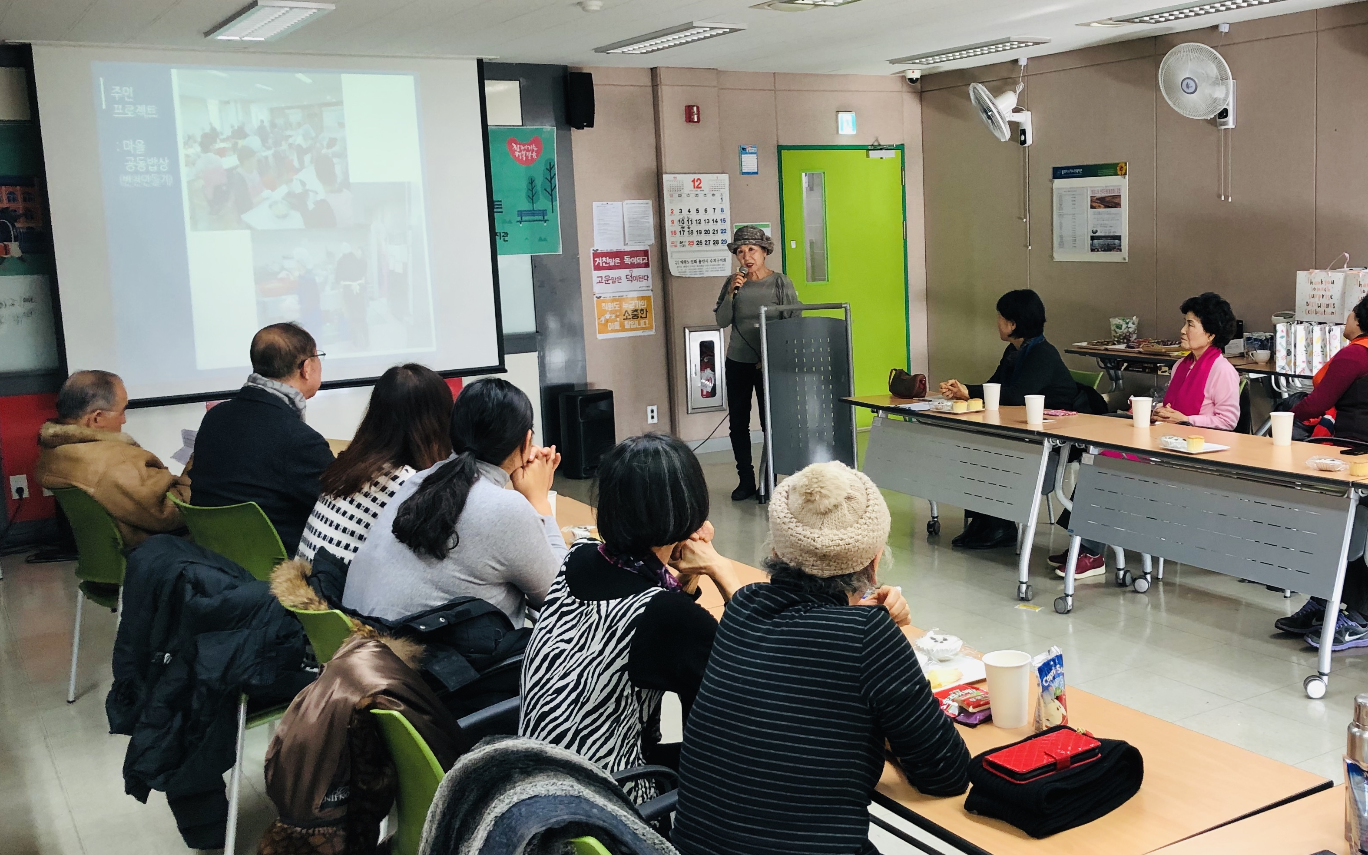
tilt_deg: -6.9
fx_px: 1417
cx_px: 866
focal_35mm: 38
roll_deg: +2.7
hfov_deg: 50.9
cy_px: 400
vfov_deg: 33.6
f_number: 1.8
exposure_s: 1/20
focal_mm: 4
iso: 40
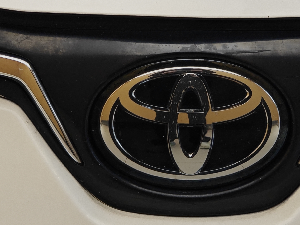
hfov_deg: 9.8
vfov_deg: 7.3
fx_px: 1751
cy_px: 31
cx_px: 193
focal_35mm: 202
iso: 80
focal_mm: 9.87
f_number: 1.8
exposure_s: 1/100
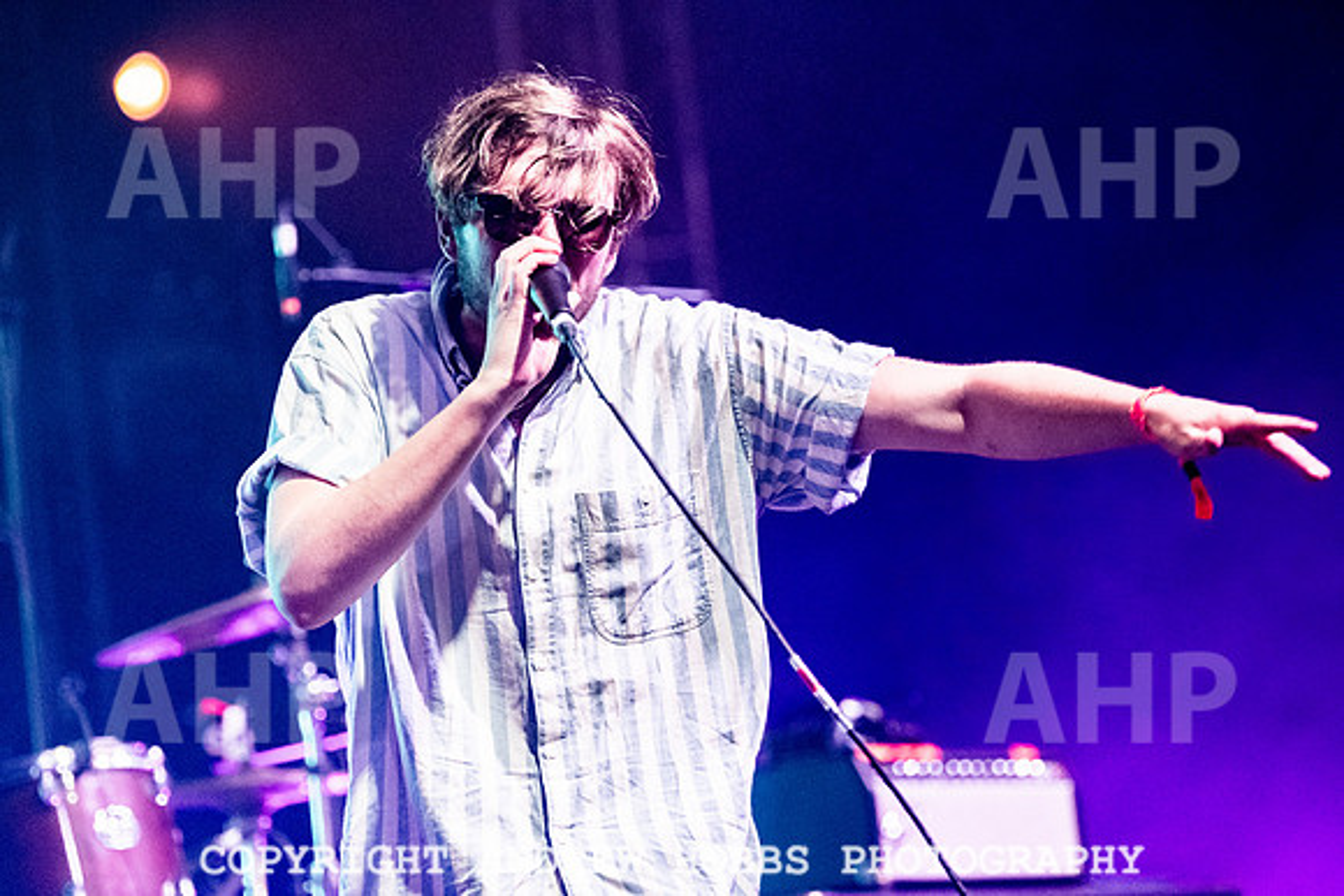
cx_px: 580
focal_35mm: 148
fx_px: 5522
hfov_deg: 13.9
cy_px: 510
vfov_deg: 9.3
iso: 5000
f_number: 2.8
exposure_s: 1/400
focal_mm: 130
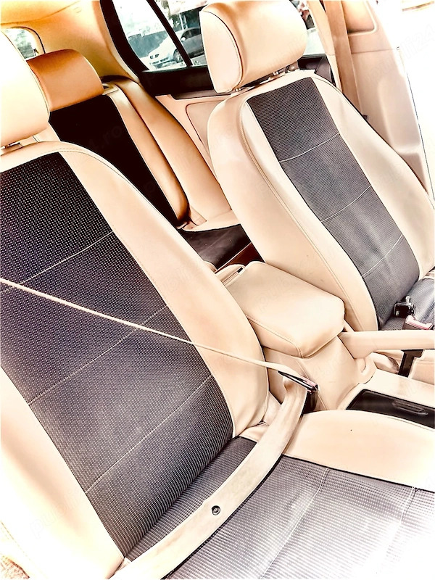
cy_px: 290
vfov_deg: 67.3
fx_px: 436
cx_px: 218
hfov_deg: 53.1
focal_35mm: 26
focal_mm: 5.7
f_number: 1.5
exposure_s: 1/121
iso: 125
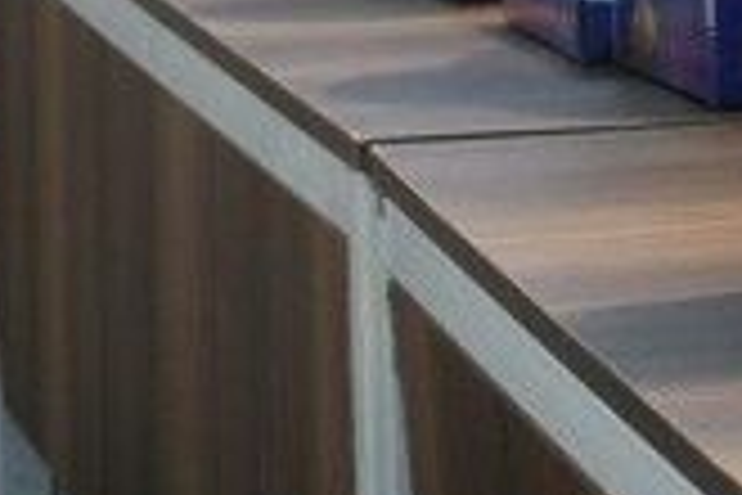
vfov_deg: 4.6
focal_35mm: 297
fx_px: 6121
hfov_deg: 6.6
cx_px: 1731
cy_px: -205
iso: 140
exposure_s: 1/320
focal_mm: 32
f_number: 4
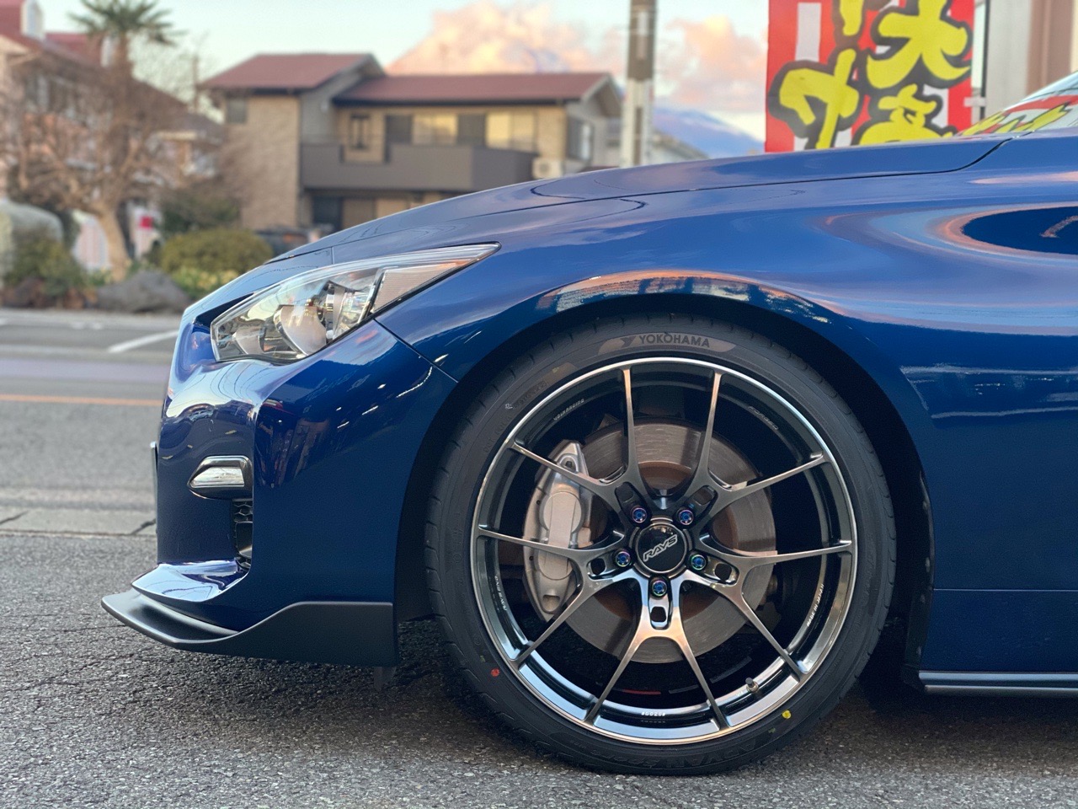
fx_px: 1619
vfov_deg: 28.0
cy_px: 404
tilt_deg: -3.9
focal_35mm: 52
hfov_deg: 36.8
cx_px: 539
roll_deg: -2.5
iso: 200
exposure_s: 1/100
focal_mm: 6
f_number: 2
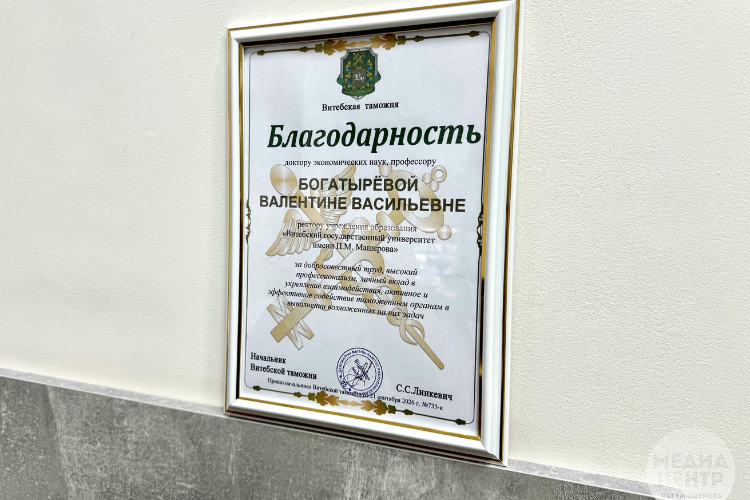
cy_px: 241
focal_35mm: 26
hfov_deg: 69.4
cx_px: 362
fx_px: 542
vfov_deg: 49.5
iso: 125
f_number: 1.78
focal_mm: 6.76
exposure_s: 1/50
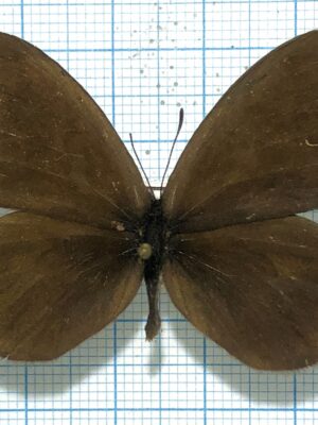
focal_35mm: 28
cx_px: 159
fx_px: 343
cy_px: 212
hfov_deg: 49.7
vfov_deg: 63.4
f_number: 1.8
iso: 20
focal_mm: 3.99
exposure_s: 1/695
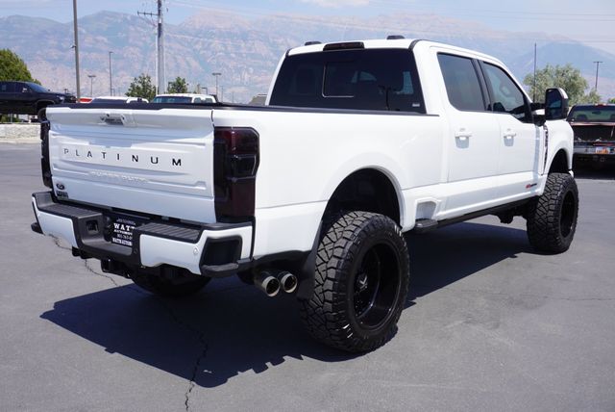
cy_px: 206
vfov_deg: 36.9
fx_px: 616
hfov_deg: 53.1
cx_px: 308
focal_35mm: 36
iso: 100
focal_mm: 24
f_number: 10
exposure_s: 1/125
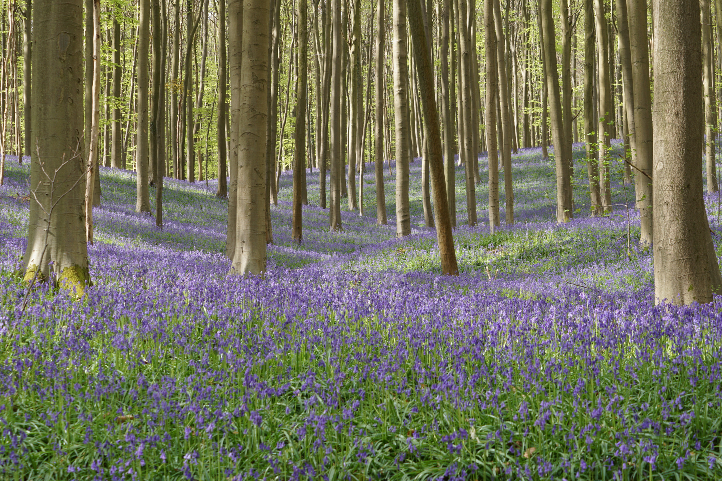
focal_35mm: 82
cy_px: 240
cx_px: 361
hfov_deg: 24.6
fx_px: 1654
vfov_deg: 16.6
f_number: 10
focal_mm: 55
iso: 100
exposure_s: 1/25
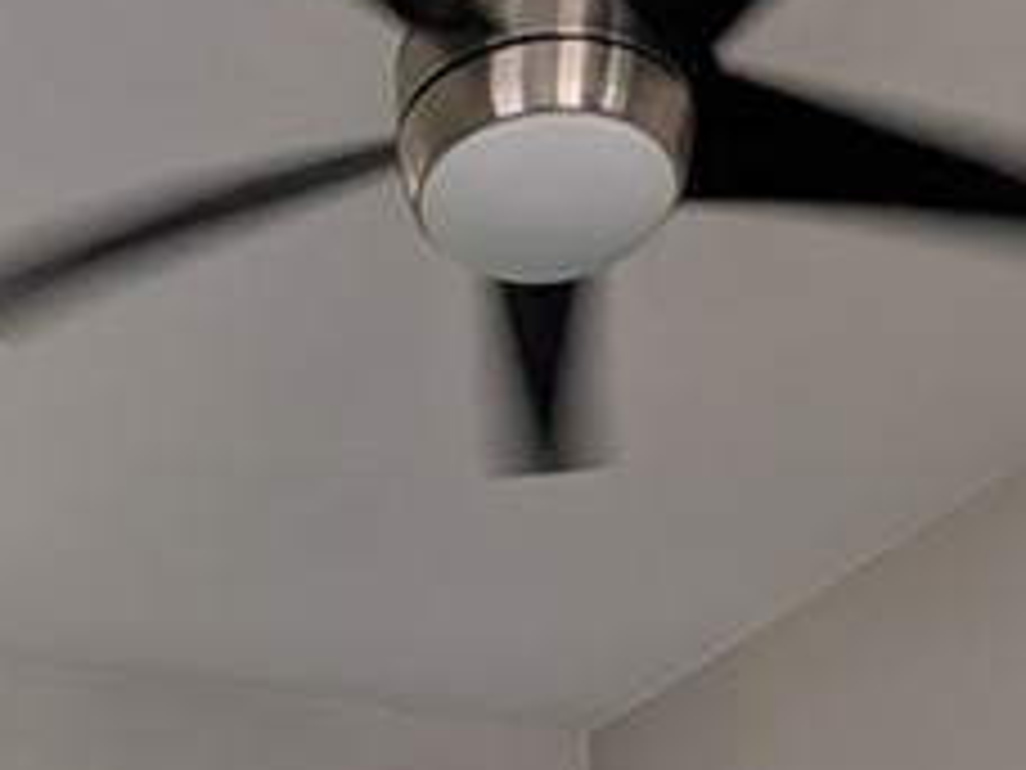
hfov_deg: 35.4
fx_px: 1601
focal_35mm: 54
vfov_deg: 20.3
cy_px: 1342
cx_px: 414
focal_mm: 2.02
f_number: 1.7
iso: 83
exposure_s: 1/56.2
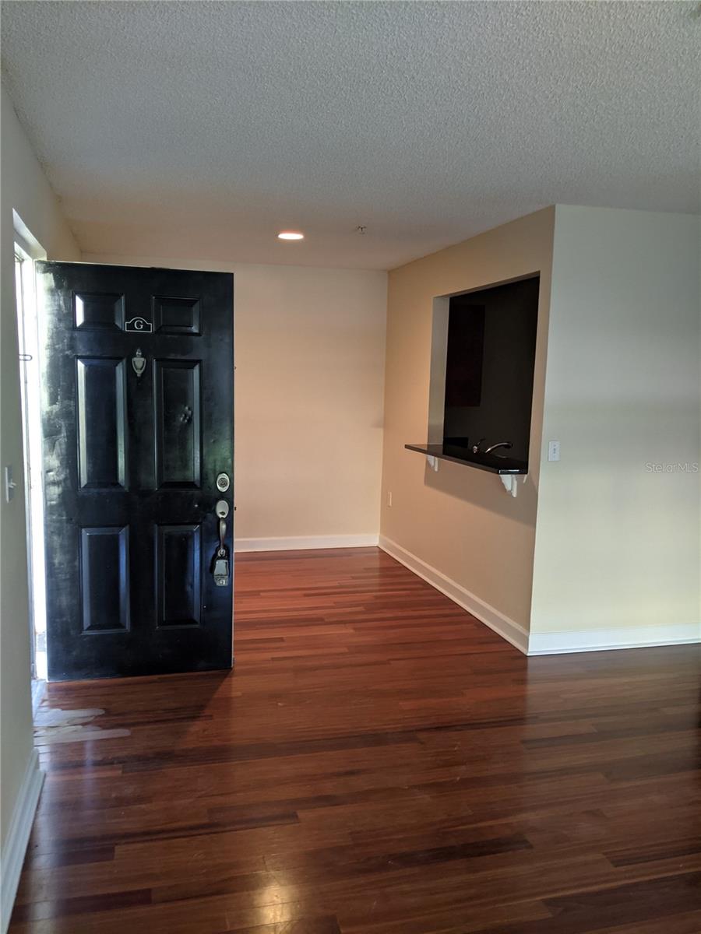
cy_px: 467
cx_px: 350
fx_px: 729
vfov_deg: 65.3
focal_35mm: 27
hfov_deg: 51.4
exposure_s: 1/24
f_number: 1.8
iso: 127
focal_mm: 4.44
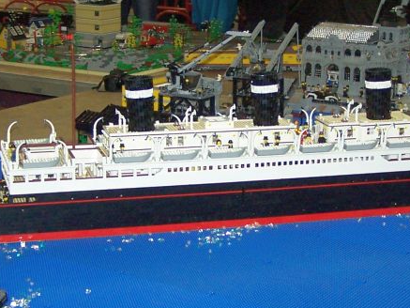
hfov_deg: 22.0
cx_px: 241
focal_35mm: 89
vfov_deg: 16.6
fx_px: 1054
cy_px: 149
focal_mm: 6.3
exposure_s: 1/60
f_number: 2.8
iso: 140
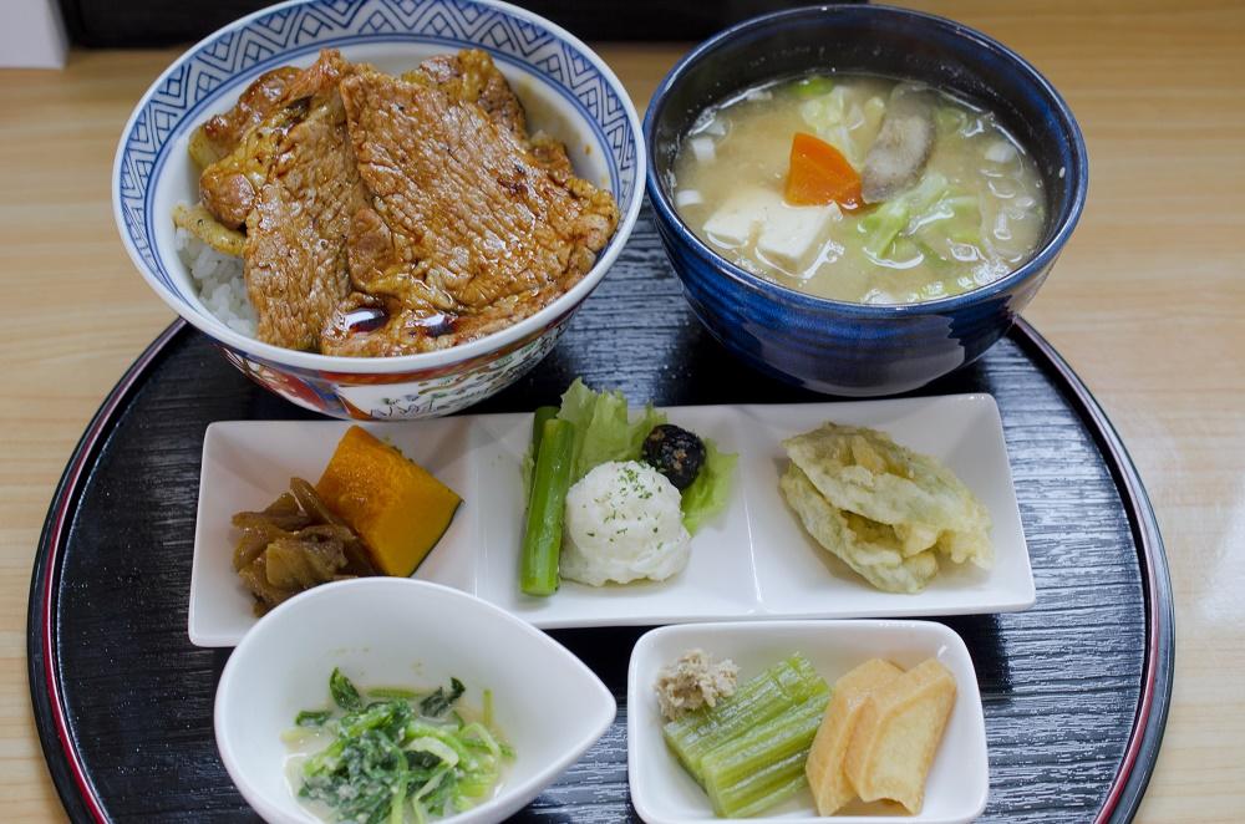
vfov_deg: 22.5
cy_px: 412
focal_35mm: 60
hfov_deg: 33.5
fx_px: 2070
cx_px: 622
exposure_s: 1/60
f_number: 4.8
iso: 400
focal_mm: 40
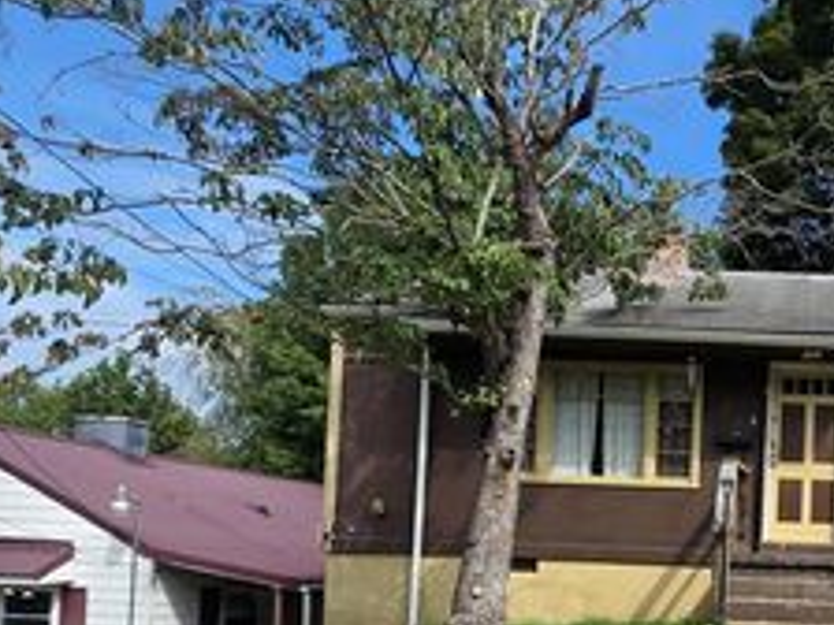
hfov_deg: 52.6
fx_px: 699
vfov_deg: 44.2
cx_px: 778
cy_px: 556
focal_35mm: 29
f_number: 1.9
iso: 40
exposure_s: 1/1533
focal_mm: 2.2
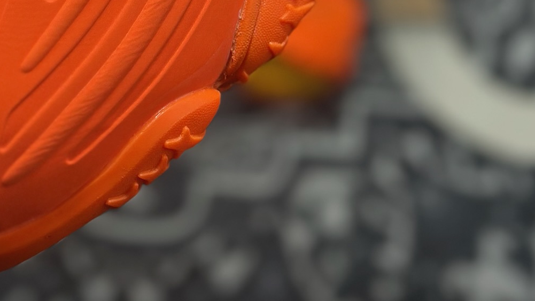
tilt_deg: -57.2
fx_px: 1518
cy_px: -204
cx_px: 194
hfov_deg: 19.9
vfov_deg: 10.7
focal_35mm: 107
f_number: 1.78
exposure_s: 1/1171
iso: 80
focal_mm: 6.86
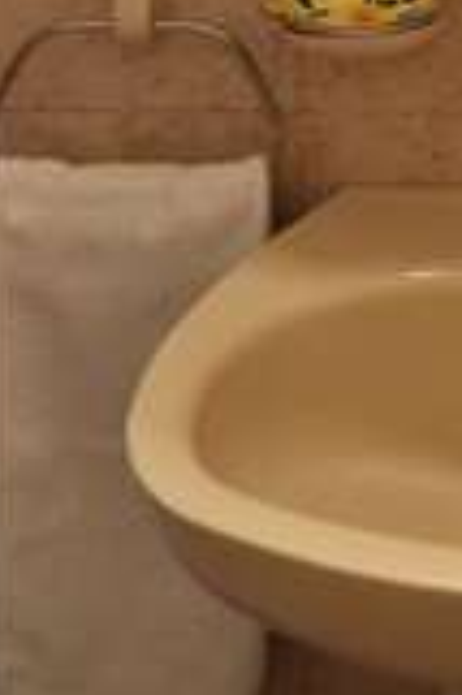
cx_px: 546
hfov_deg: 17.8
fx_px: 1408
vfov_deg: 22.4
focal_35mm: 73
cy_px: -371
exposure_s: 1/28
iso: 3200
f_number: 3.5
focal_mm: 15
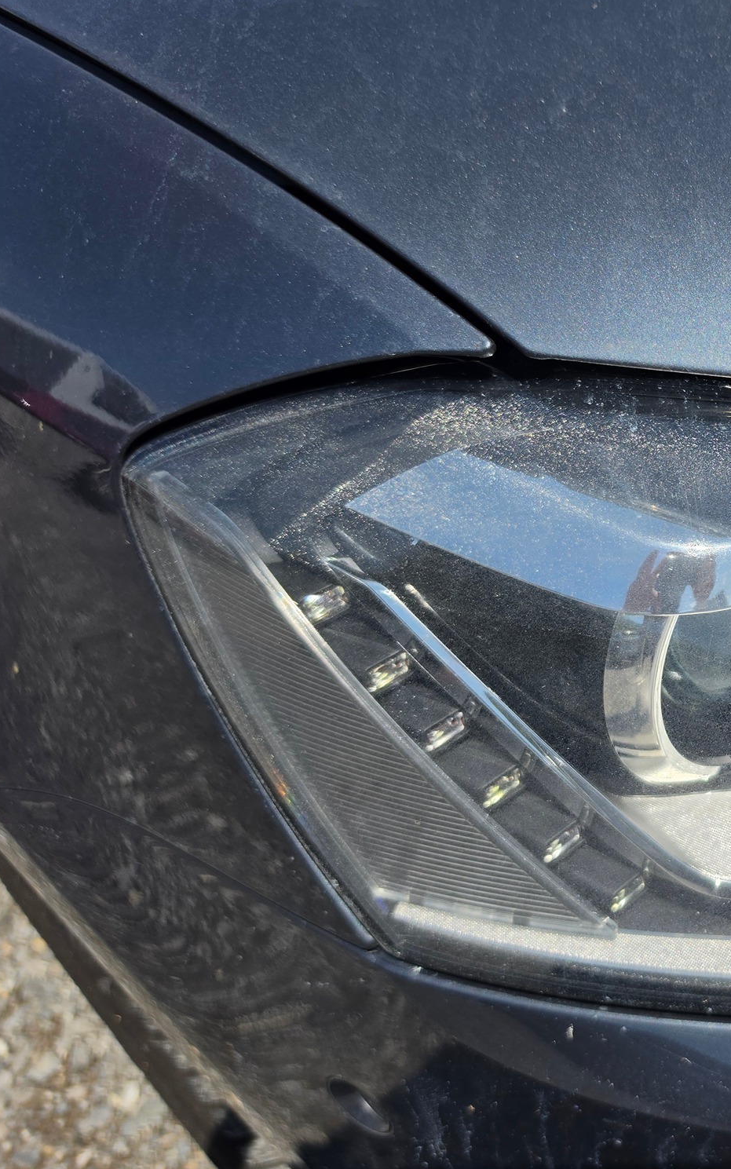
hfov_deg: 33.8
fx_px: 1052
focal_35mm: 33
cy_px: 589
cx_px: 784
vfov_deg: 58.1
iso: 40
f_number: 1.4
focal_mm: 6.5
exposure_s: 1/7939
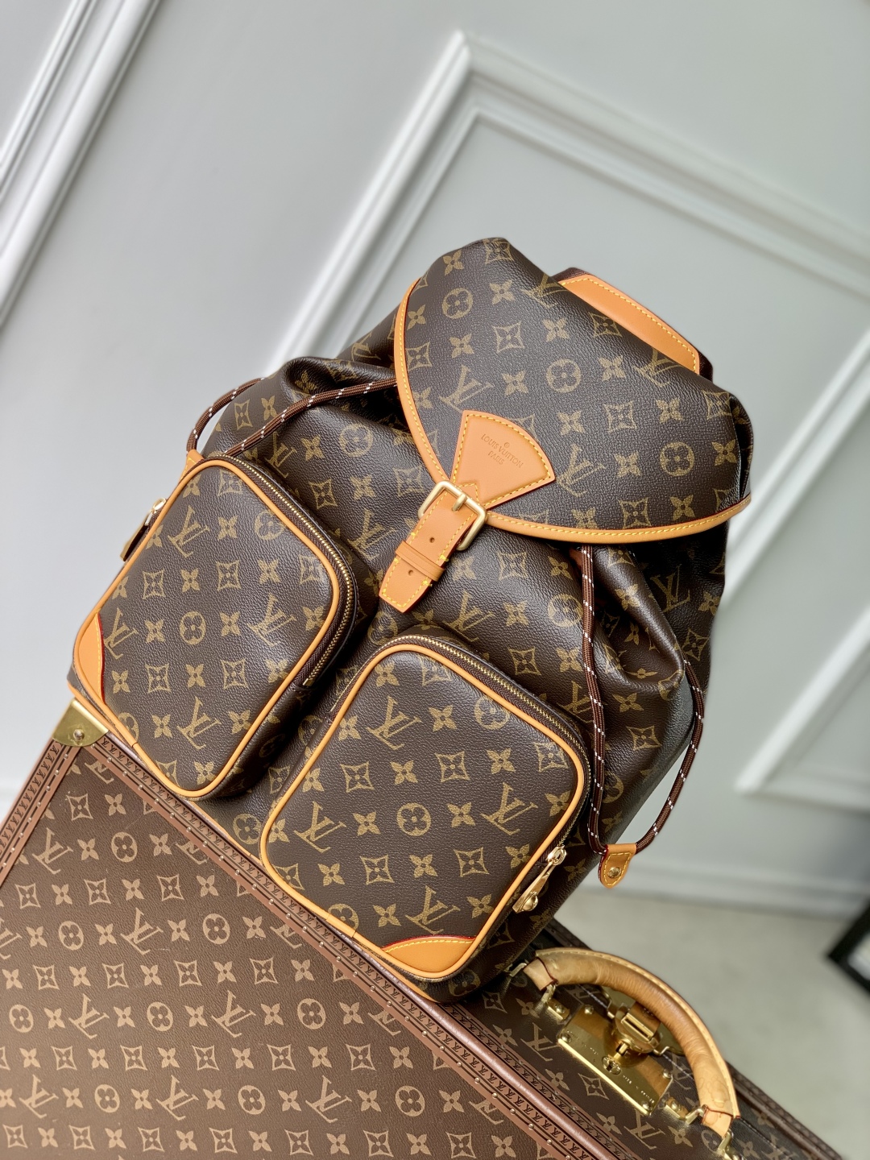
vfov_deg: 36.8
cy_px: 580
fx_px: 1743
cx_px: 435
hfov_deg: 28.0
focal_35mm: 52
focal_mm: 6
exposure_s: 1/122
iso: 16
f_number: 2.4
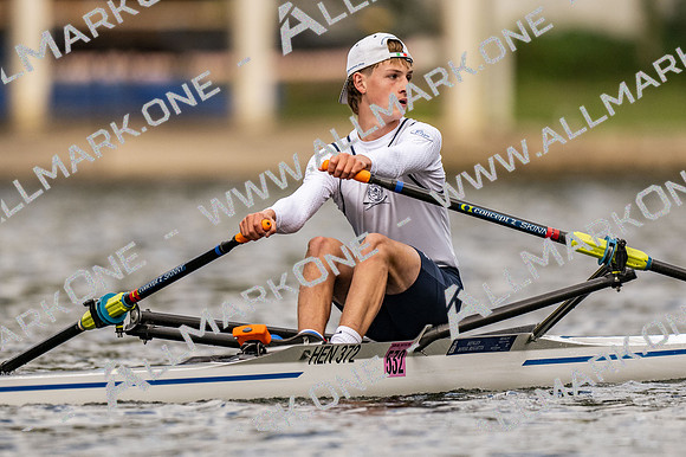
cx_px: 343
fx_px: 17143
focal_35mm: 900
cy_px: 228
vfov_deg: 1.5
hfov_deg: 2.3
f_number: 4
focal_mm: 600
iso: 640
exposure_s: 1/2500
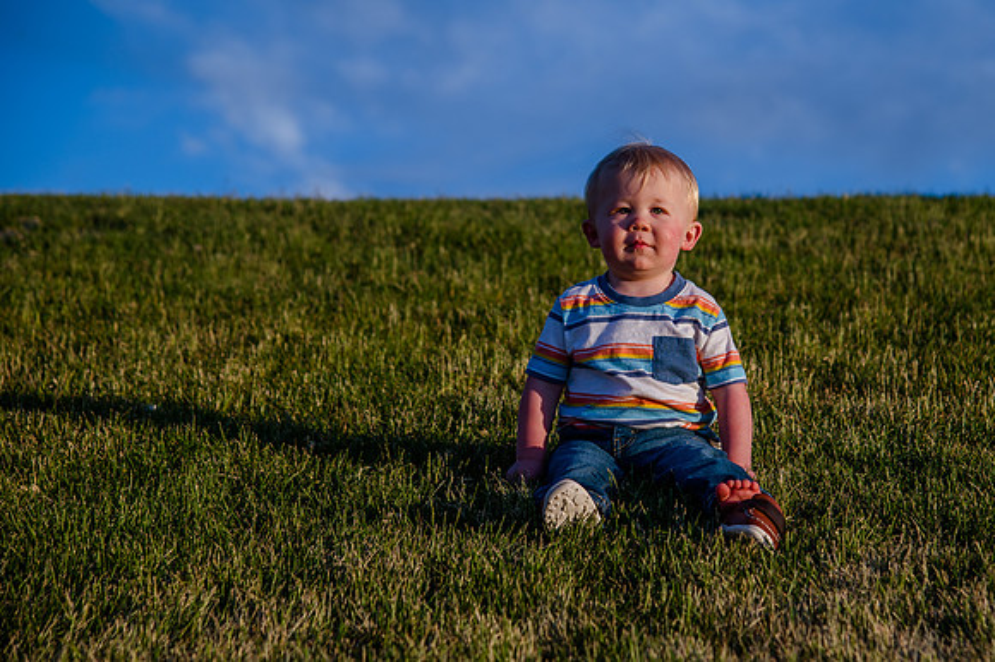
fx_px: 3018
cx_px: 635
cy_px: 329
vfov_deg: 12.5
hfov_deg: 18.7
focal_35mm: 109
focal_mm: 85
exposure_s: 1/640
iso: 200
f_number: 5
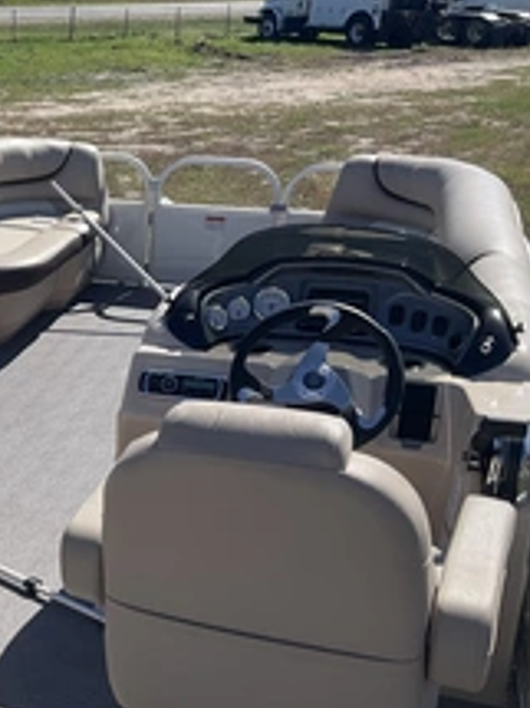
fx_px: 1103
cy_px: 408
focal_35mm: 54
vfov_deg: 35.5
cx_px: -49
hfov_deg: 25.1
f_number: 1.8
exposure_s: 1/2227
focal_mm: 3
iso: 25
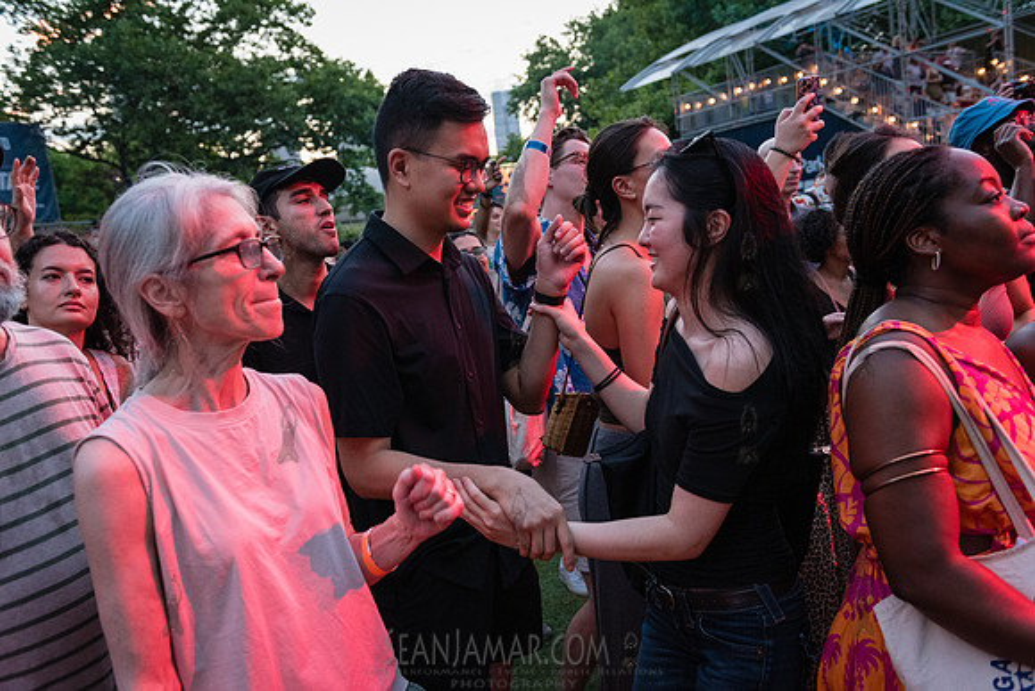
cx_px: 518
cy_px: 346
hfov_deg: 58.7
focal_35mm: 32
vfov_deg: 41.1
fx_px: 920
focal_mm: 32
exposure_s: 1/250
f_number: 3.5
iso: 4000
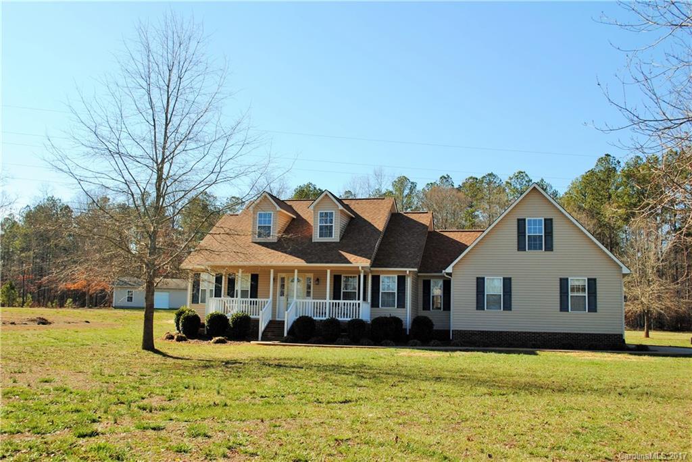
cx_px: 346
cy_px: 231
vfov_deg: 36.9
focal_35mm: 36
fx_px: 692
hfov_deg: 53.1
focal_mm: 24
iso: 100
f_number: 7.1
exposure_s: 1/200
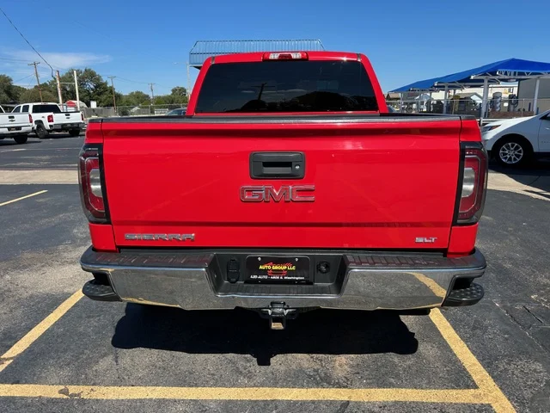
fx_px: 413
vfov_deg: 53.1
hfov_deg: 67.3
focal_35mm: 26
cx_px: 275
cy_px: 206
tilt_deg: -12.1
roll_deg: +0.7
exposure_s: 1/2695
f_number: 1.5
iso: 50
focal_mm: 5.7
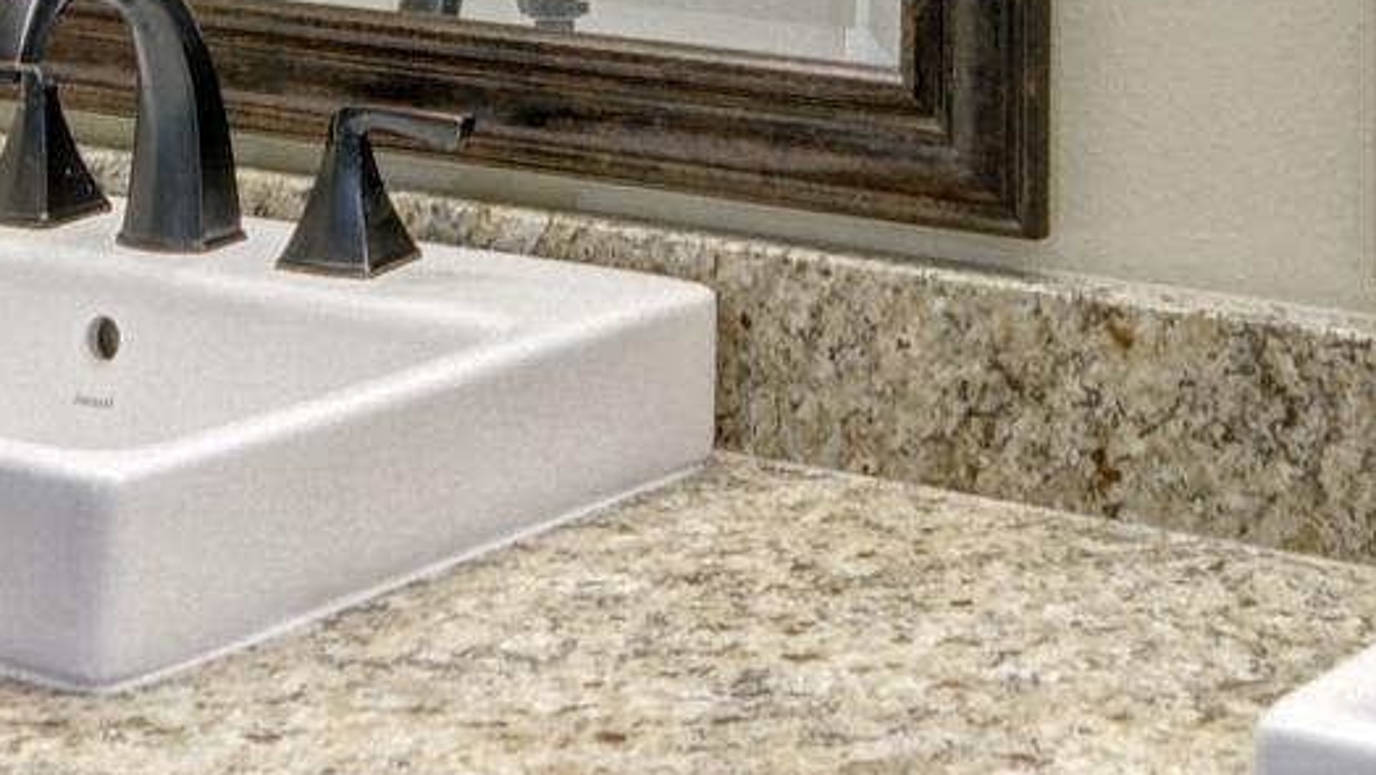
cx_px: 738
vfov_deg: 11.9
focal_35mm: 96
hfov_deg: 22.2
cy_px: -479
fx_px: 3503
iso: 400
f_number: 7.1
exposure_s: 1/60
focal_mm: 11
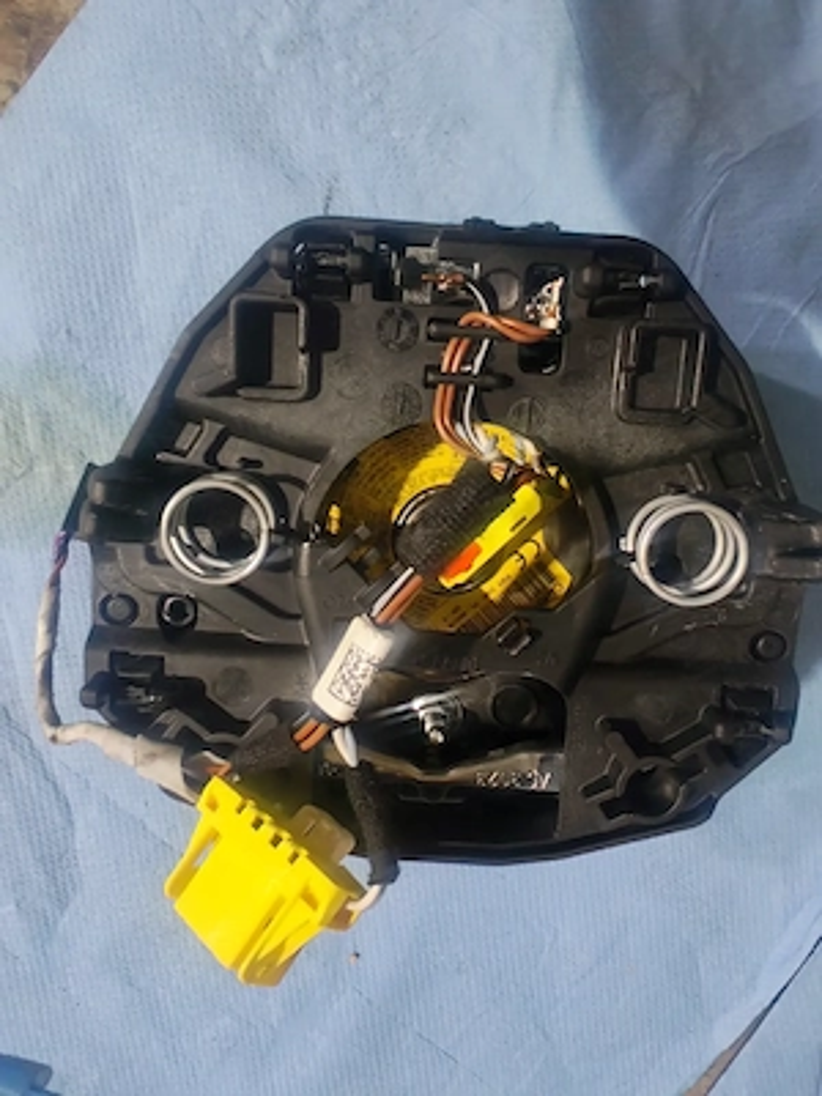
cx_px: 411
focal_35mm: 27
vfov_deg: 65.3
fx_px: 855
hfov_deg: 51.4
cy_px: 548
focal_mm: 1.96
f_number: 2.2
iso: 250
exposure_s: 1/33
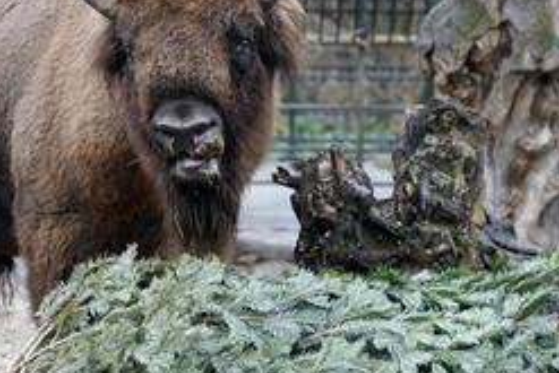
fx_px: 4785
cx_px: 241
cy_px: 111
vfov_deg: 4.5
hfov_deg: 6.7
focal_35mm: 308
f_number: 6.3
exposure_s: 1/200
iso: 3200
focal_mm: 169
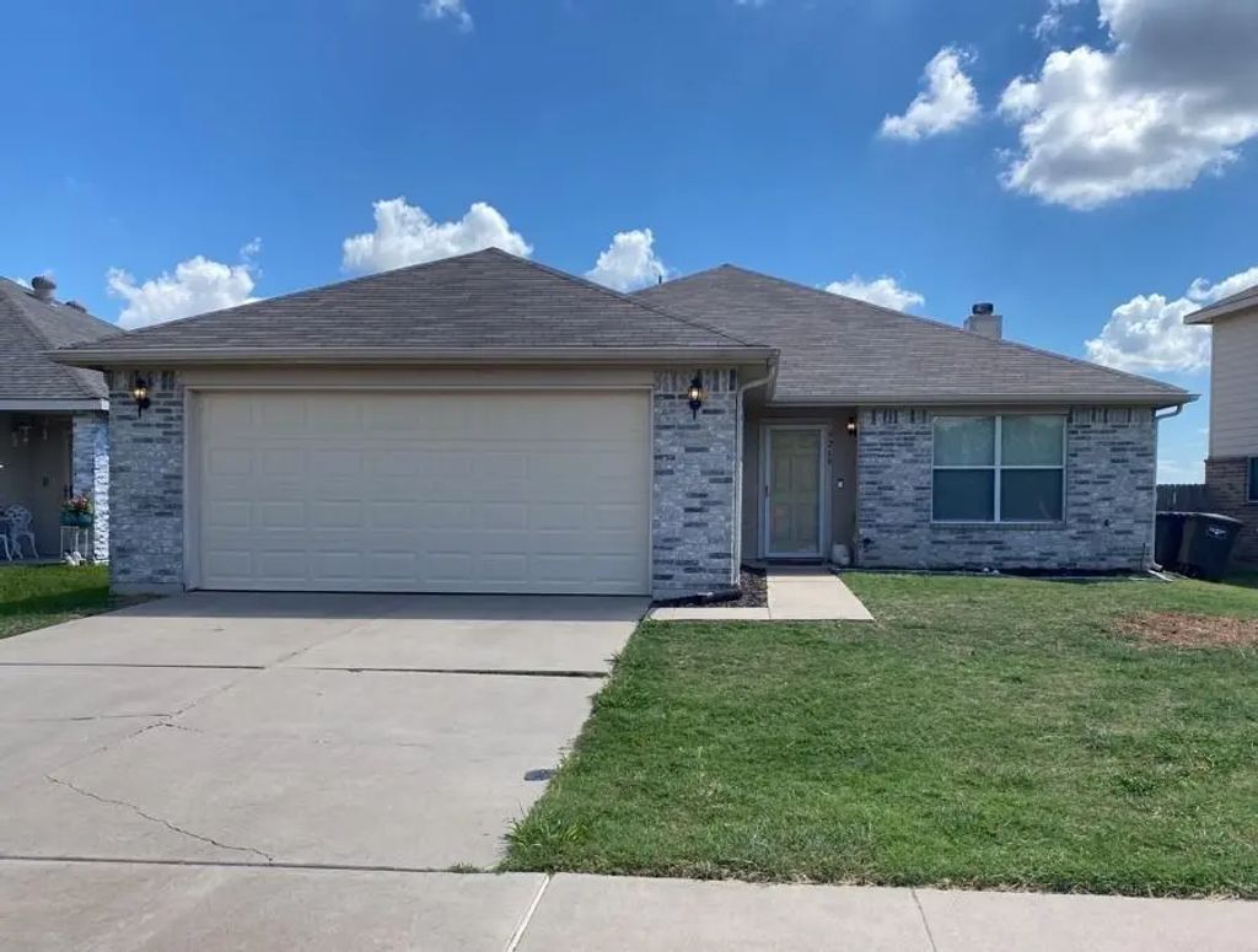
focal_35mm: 26
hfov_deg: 67.1
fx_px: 948
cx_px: 629
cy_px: 476
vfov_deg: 53.3
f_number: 1.8
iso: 32
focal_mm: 4.25
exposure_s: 1/2817
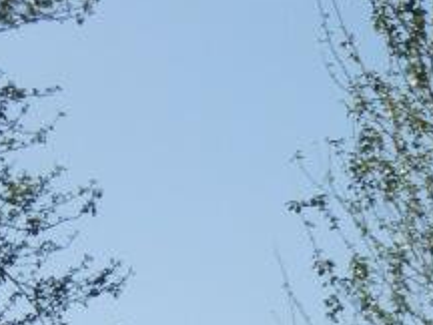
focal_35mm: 142
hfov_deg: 13.0
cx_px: 682
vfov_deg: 9.4
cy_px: 762
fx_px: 1776
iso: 80
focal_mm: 5.3
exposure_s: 1/1000
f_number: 3.5
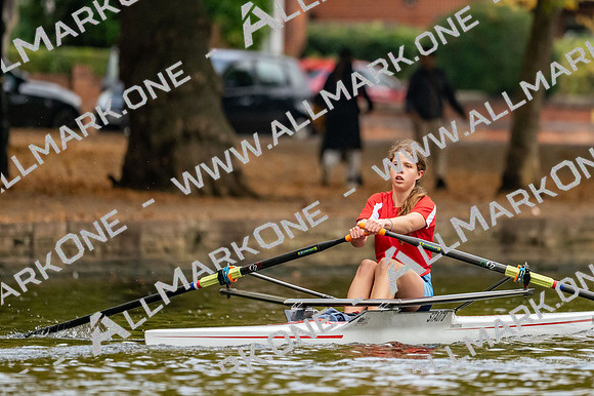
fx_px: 9894
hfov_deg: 3.4
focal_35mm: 600
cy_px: 198
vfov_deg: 2.3
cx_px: 297
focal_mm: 400
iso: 2500
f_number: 4.5
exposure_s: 1/2500
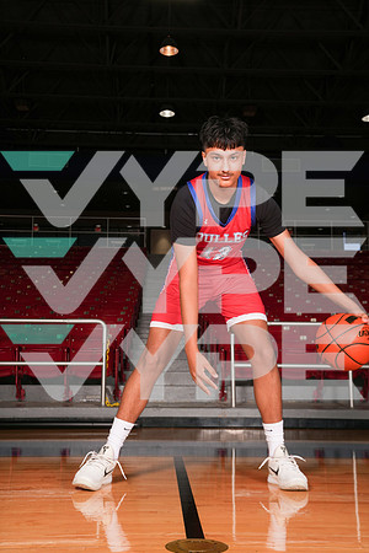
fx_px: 630
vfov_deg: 47.4
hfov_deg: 32.6
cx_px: 184
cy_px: 276
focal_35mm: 41
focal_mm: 41
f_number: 8
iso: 400
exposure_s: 1/200
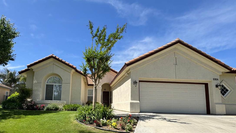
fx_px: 113
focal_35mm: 18
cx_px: 97
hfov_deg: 91.7
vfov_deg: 58.8
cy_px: 94
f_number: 2.2
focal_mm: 2.22
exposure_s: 1/1236
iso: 50
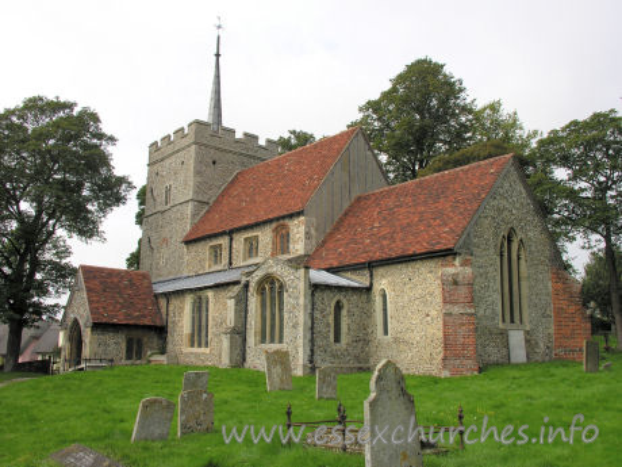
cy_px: 234
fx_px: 629
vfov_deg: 40.7
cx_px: 311
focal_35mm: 35
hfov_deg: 52.6
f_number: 5.6
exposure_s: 1/153
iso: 50
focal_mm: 8.9
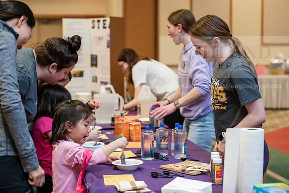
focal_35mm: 70
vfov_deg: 19.5
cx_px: 144
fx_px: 562
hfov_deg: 28.8
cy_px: 96
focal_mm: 70
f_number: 3.2
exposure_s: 1/200
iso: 1600
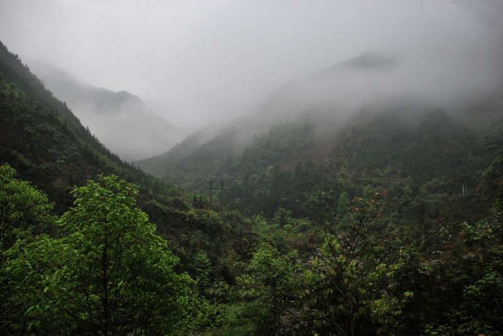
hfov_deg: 67.3
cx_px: 252
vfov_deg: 48.0
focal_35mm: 27
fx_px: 378
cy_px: 168
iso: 400
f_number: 3.5
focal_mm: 18
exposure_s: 1/800
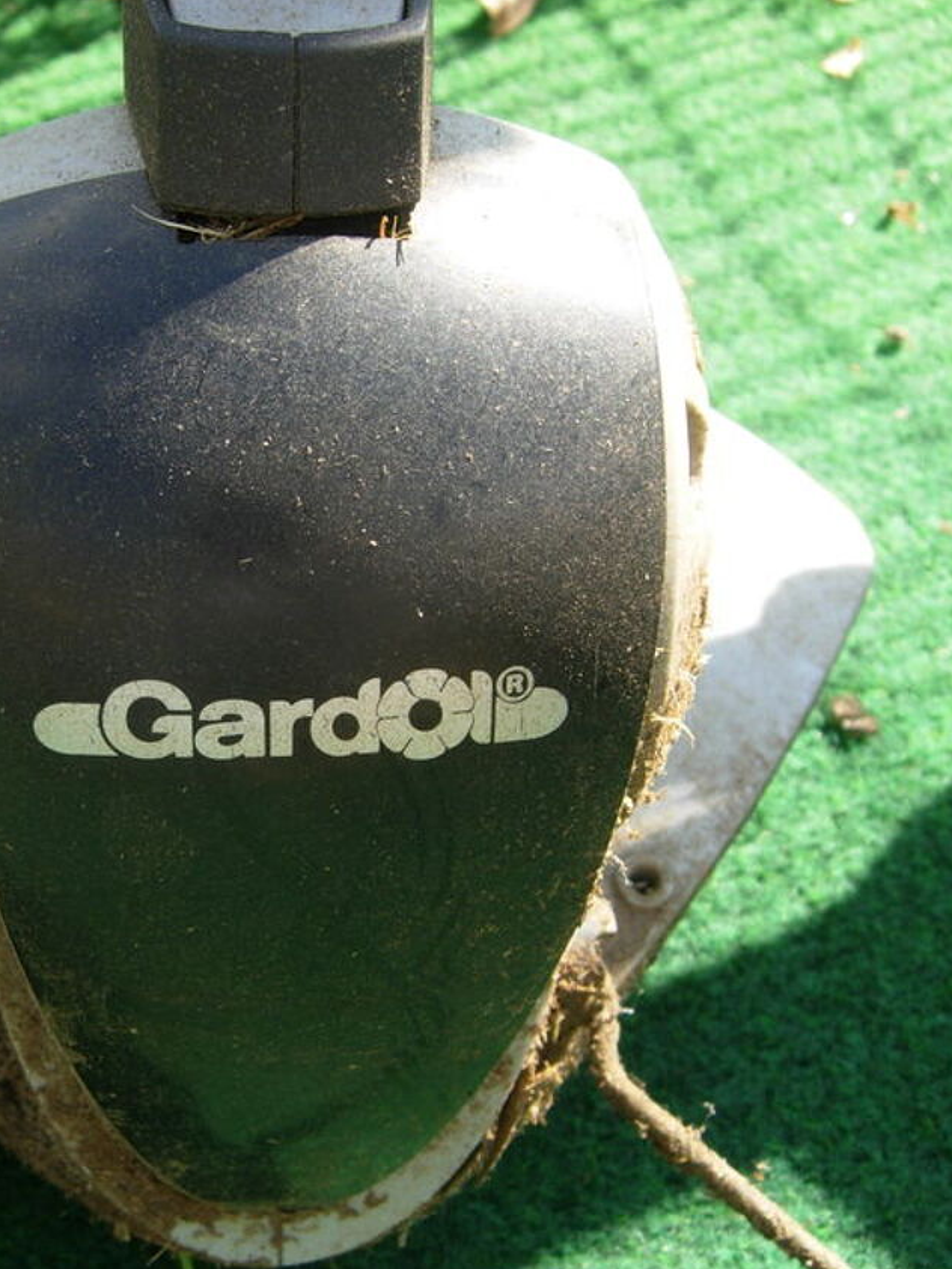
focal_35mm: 57
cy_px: 724
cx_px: 264
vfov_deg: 33.7
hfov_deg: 25.4
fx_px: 2089
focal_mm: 7.5
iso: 50
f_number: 3.8
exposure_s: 1/197
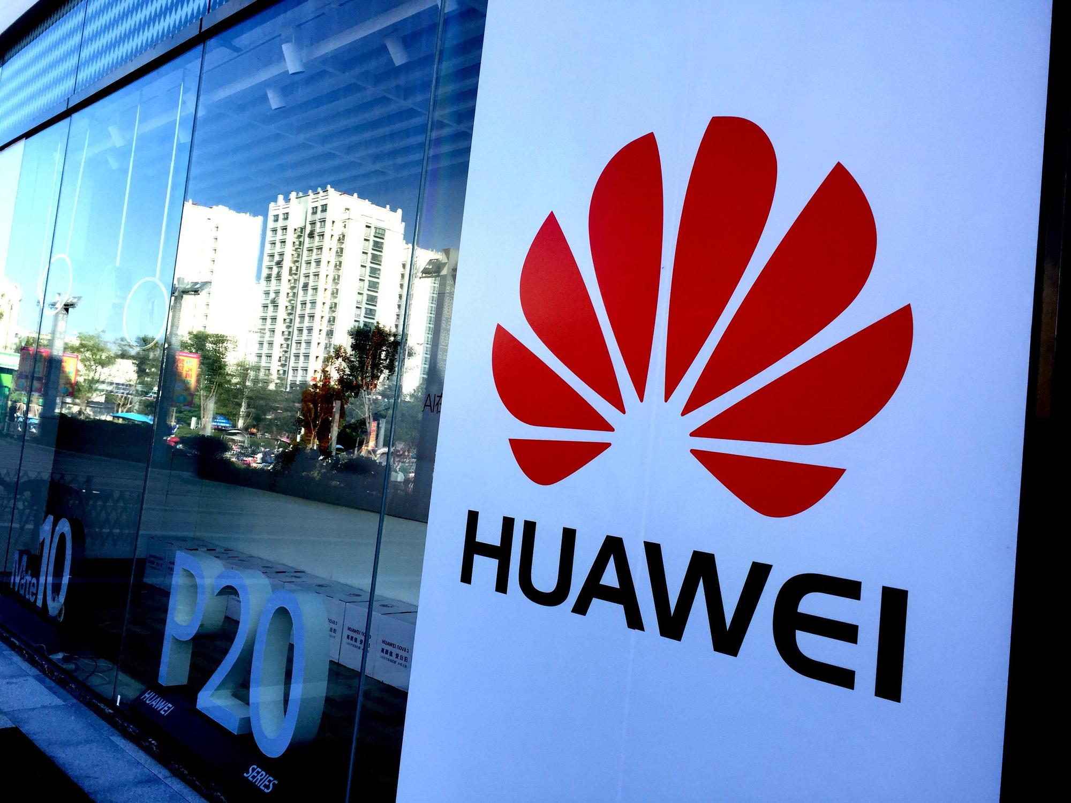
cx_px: 536
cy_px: 402
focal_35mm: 29
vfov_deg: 48.2
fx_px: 897
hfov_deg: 61.7
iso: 32
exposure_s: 1/608
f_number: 2.2
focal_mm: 4.15
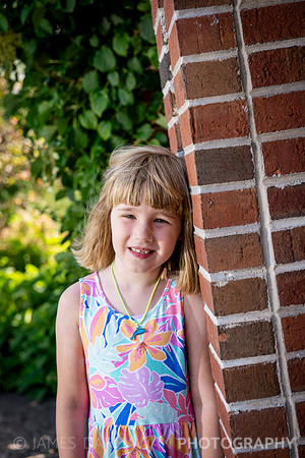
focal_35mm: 70
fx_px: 890
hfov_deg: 19.5
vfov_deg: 28.8
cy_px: 229
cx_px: 152
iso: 100
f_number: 5
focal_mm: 70
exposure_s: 1/100
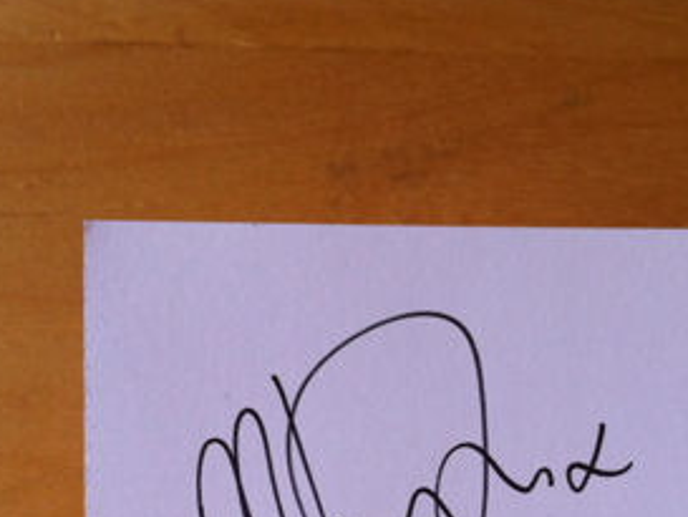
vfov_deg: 22.4
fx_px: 1273
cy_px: 458
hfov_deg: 29.9
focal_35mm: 64
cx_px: 491
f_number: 2.8
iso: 100
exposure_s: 1/15
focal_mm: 3.85
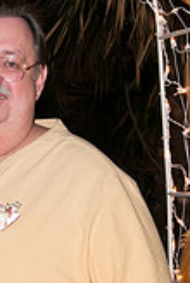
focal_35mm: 164
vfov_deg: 12.4
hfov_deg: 8.4
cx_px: -8
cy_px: 273
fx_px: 1293
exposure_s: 1/30
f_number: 5.6
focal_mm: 40
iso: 400
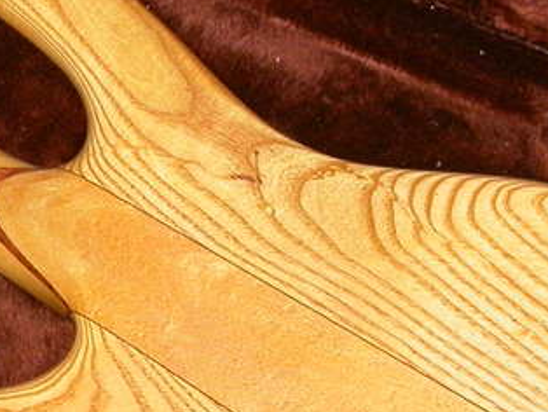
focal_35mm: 150
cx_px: -106
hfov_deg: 12.8
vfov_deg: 9.9
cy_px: 209
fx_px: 2376
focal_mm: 9.6
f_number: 2.8
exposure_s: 1/60
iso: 100
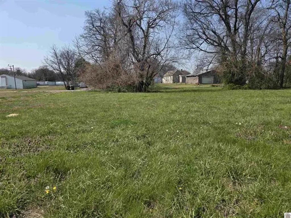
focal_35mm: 23
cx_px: 146
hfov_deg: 73.9
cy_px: 109
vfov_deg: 58.9
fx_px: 193
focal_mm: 5.4
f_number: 1.8
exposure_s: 1/6034
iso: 80
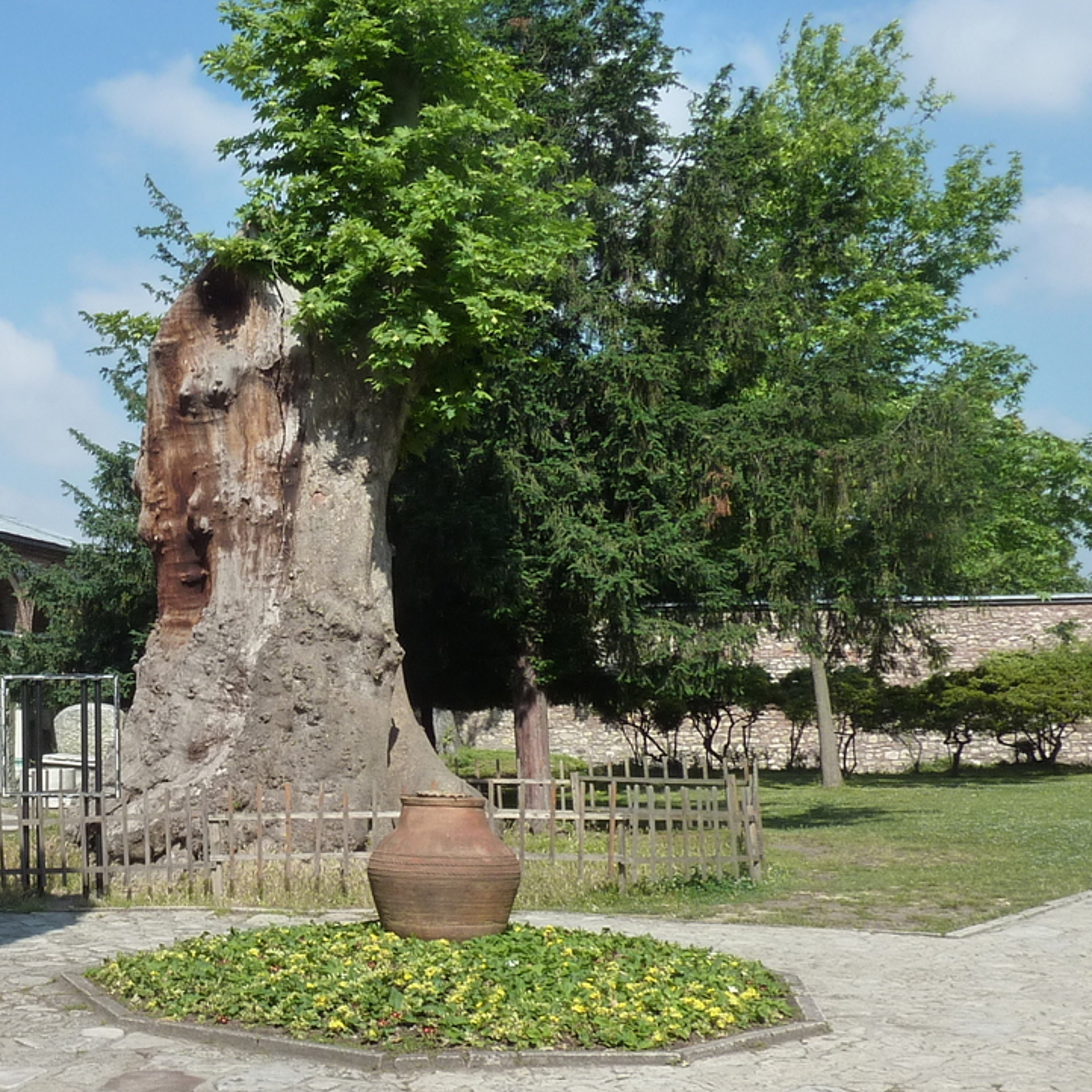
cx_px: 92
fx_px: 1749
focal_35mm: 49
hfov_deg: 32.8
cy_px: 643
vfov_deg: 34.6
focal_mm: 4.1
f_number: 5
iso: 125
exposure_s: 1/400
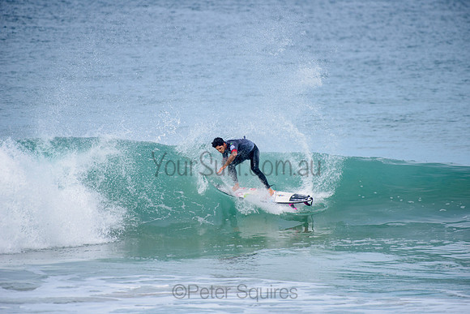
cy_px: 157
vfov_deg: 2.8
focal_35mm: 500
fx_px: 6529
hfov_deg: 4.1
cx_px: 235
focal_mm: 500
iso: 250
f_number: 5.6
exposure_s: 1/2000
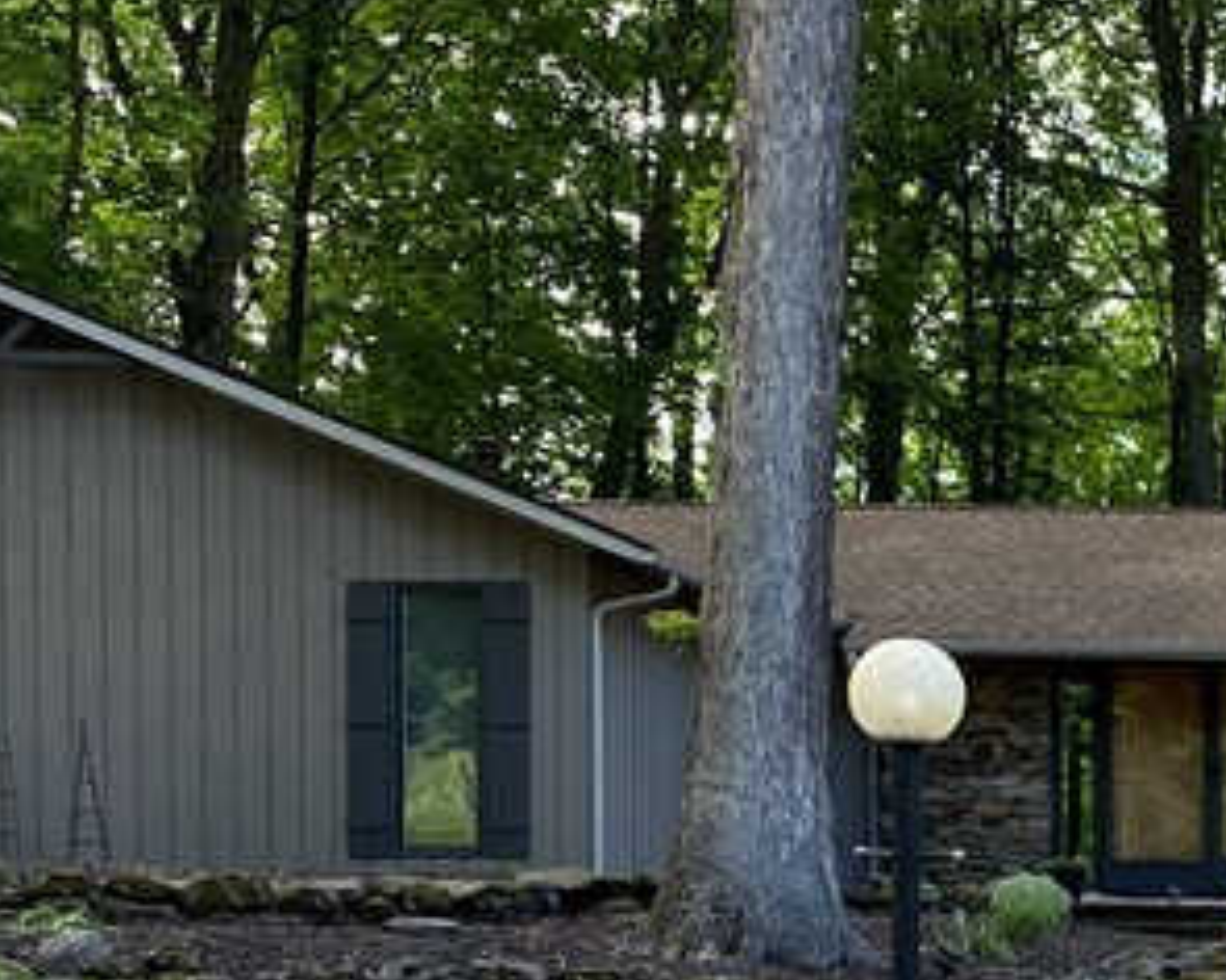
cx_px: 1878
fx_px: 3193
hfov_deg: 18.9
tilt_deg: -1.5
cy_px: 1017
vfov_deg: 17.0
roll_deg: +0.2
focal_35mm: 88
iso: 32
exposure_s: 1/142
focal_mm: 4.25
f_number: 1.8
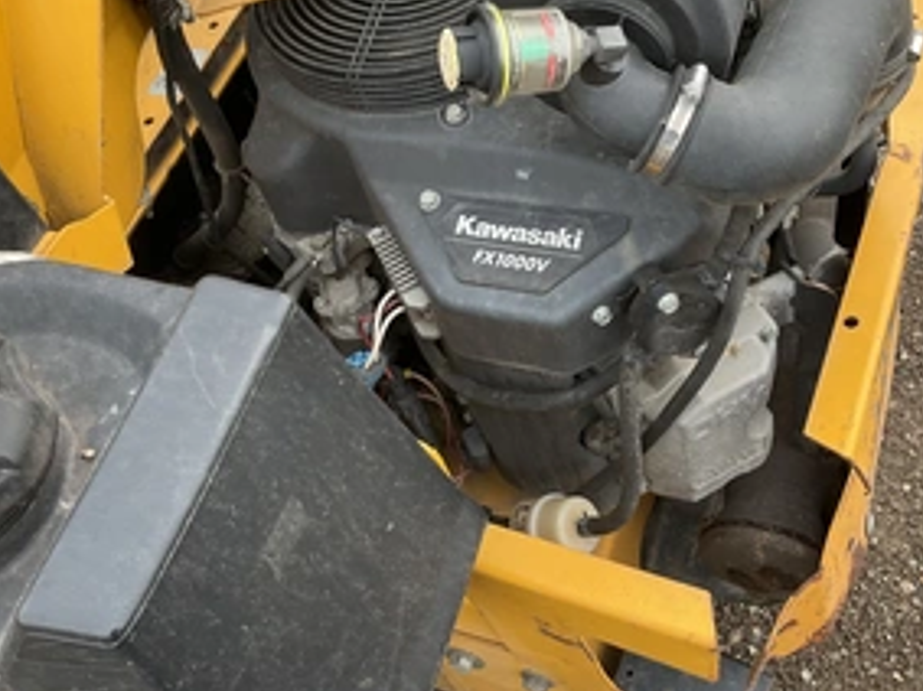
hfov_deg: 45.8
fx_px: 1093
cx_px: 489
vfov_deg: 35.0
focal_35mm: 41
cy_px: 290
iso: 25
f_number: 1.8
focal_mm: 3
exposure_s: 1/122
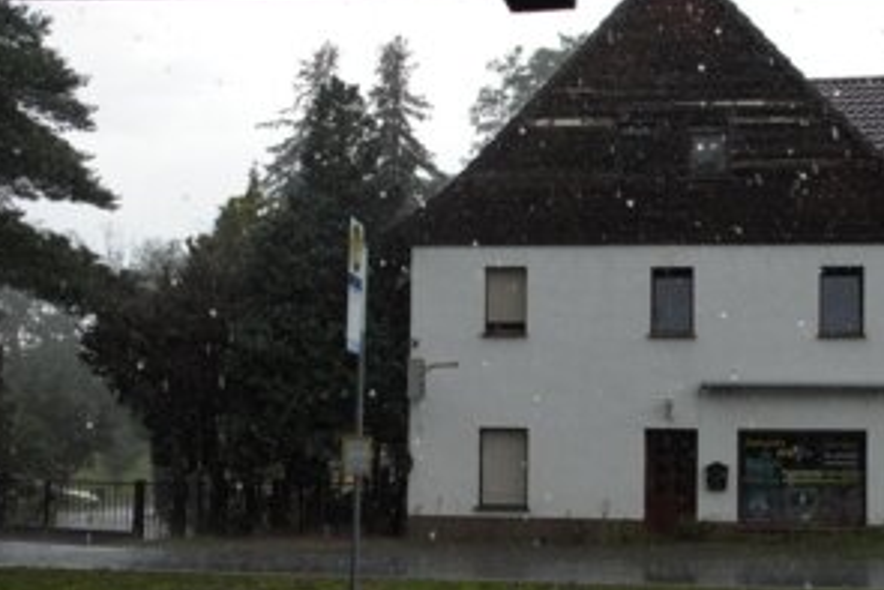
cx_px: 578
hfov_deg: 34.8
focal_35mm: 57
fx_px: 1400
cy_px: 358
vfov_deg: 23.8
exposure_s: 1/640
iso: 2500
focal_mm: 28
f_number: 6.3
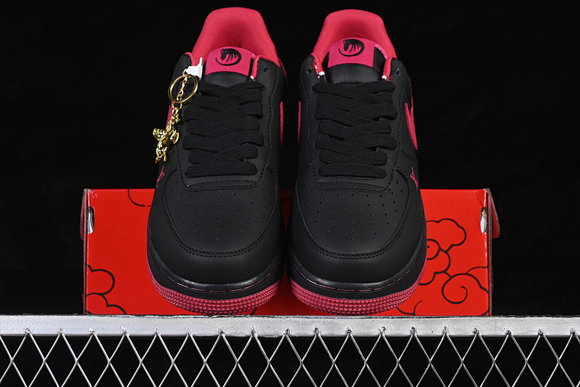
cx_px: 290
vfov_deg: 18.2
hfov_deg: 27.0
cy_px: 194
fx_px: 1208
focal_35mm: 75
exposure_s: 1/60
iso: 160
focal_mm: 50
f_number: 6.3
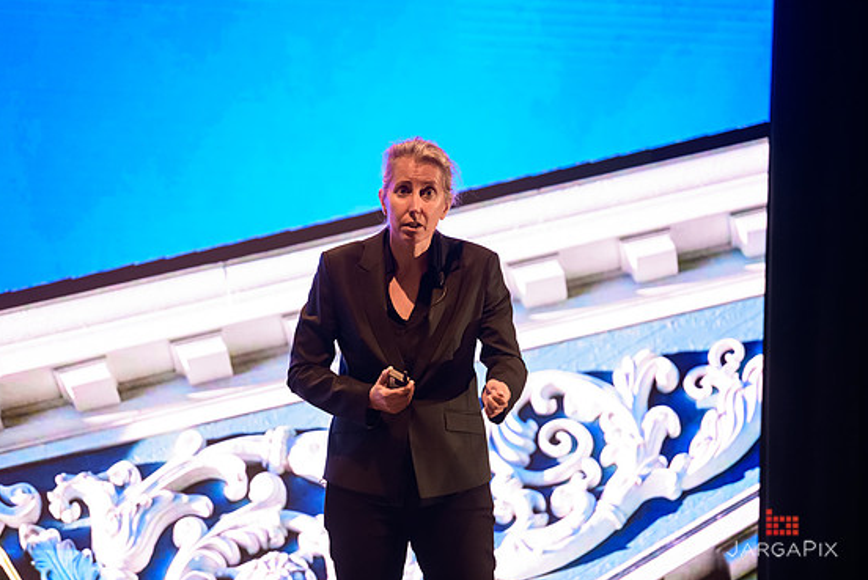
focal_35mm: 210
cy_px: 287
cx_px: 421
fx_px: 5067
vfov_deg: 6.6
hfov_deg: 9.8
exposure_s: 1/200
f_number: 3.2
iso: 1600
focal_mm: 200
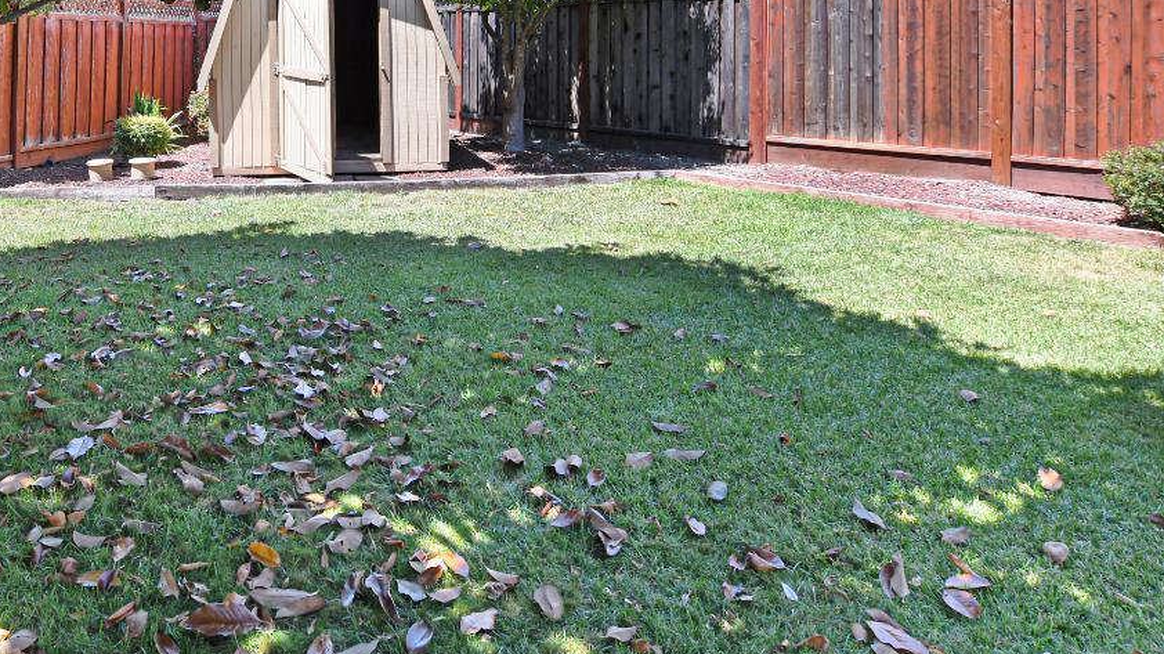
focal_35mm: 28
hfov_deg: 64.2
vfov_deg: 38.2
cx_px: 300
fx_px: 864
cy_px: 46
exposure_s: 1/125
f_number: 5.6
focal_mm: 10
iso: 100
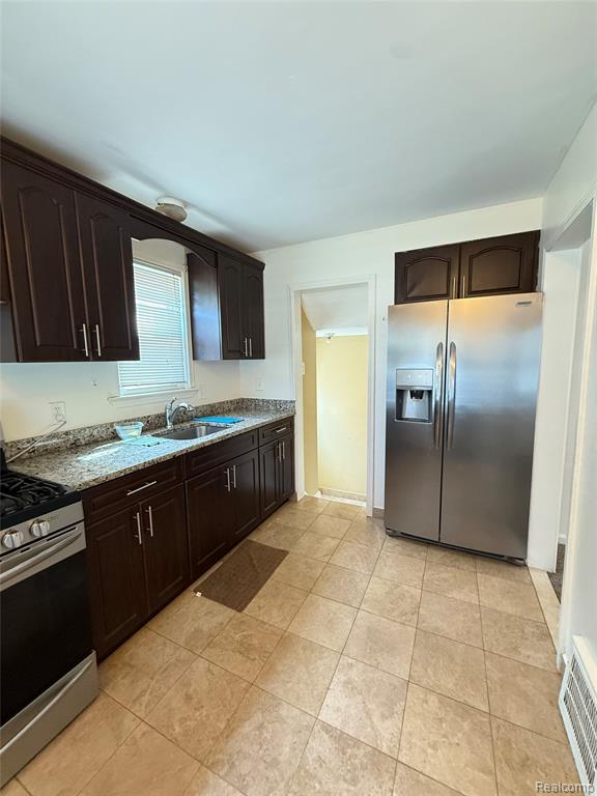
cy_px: 398
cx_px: 298
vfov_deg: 102.1
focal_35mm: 14
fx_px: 322
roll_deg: +0.7
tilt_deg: -5.7
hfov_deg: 85.7
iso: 500
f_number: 2.2
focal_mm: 2.22
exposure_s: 1/60
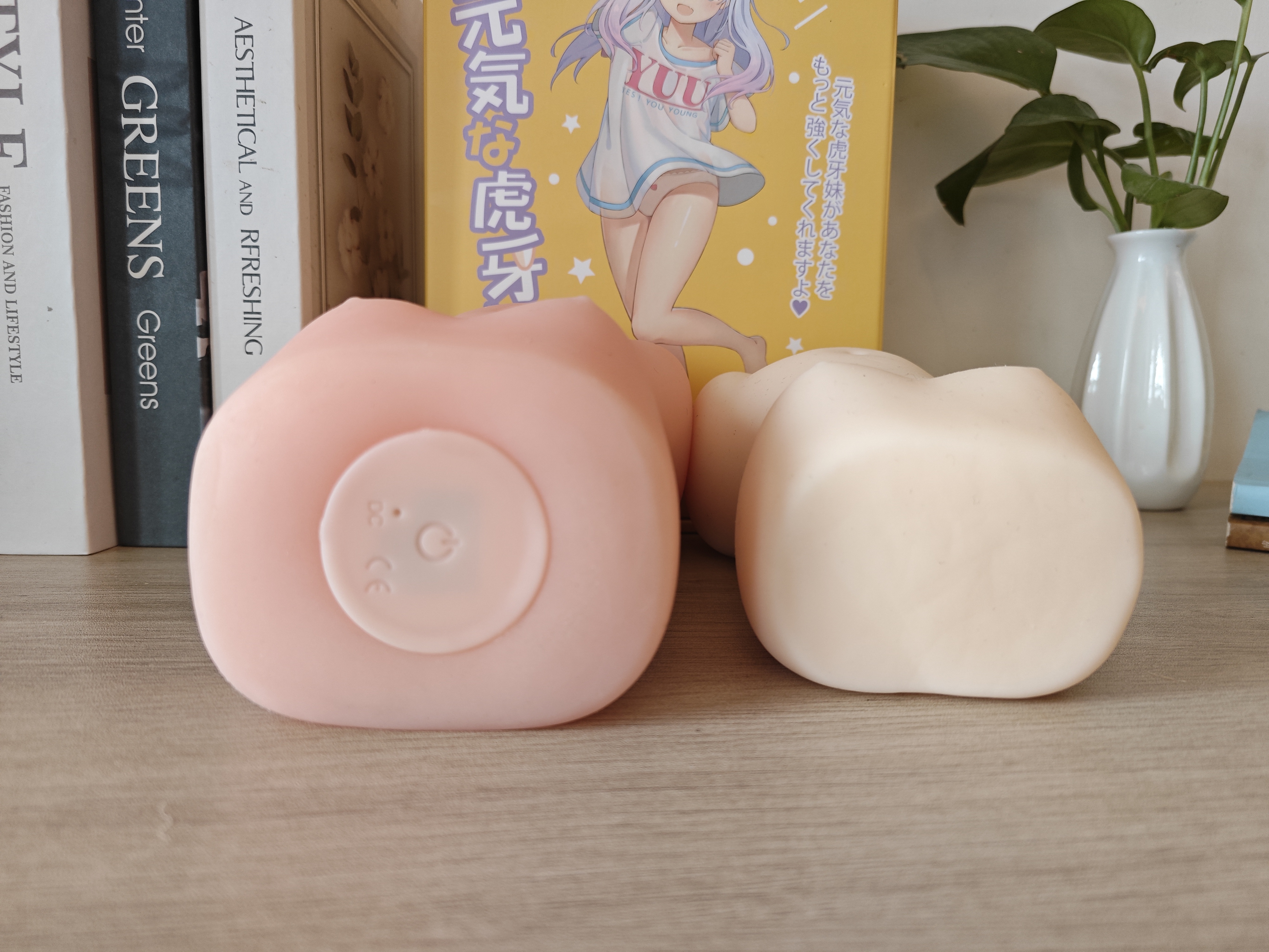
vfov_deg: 58.9
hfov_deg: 73.9
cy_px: 476
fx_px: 843
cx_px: 634
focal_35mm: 23
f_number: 1.8
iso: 400
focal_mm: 5.43
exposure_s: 1/50
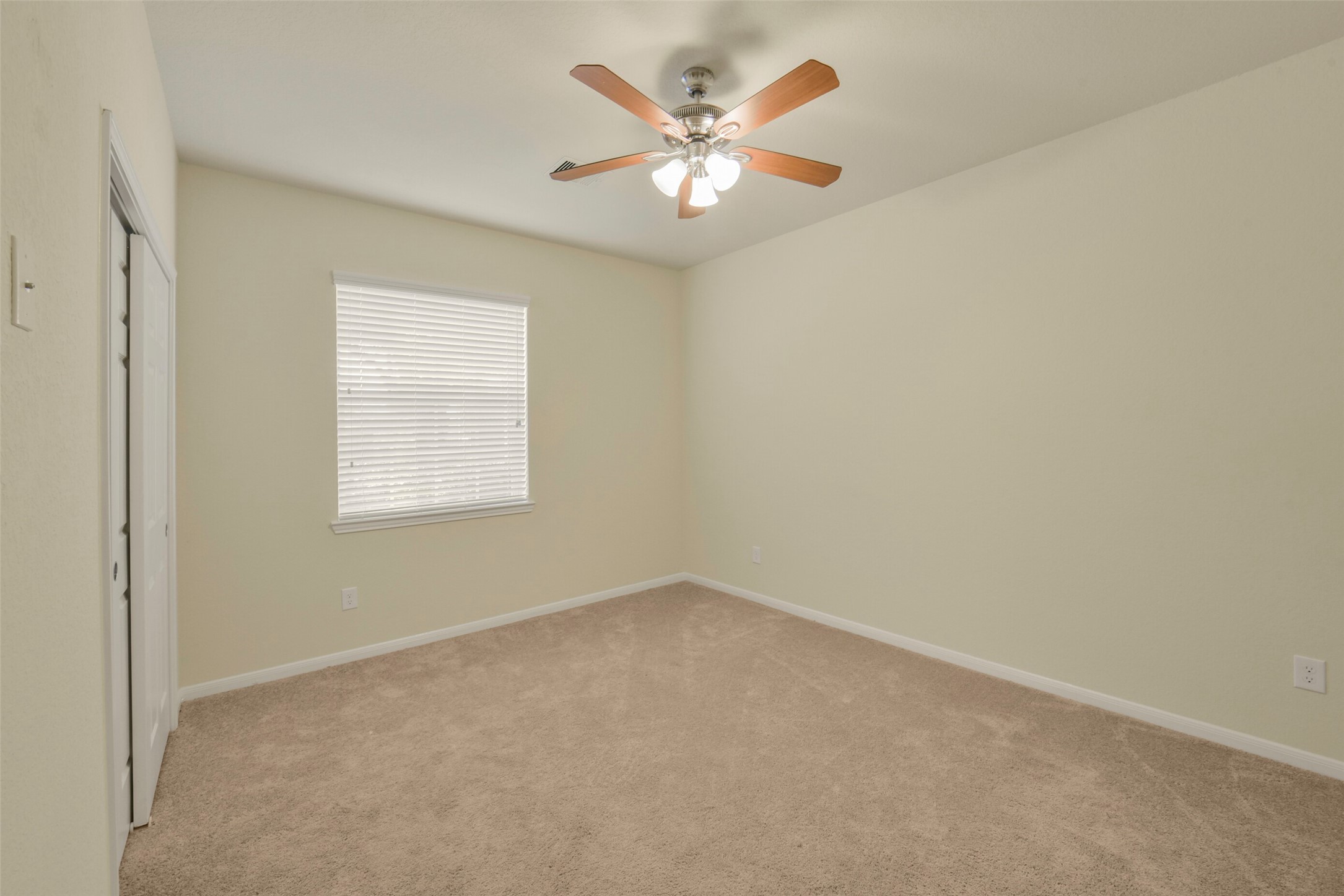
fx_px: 523
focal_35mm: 14
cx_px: 672
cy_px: 448
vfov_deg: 81.2
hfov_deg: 104.2
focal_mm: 14
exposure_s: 1/13
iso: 500
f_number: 11
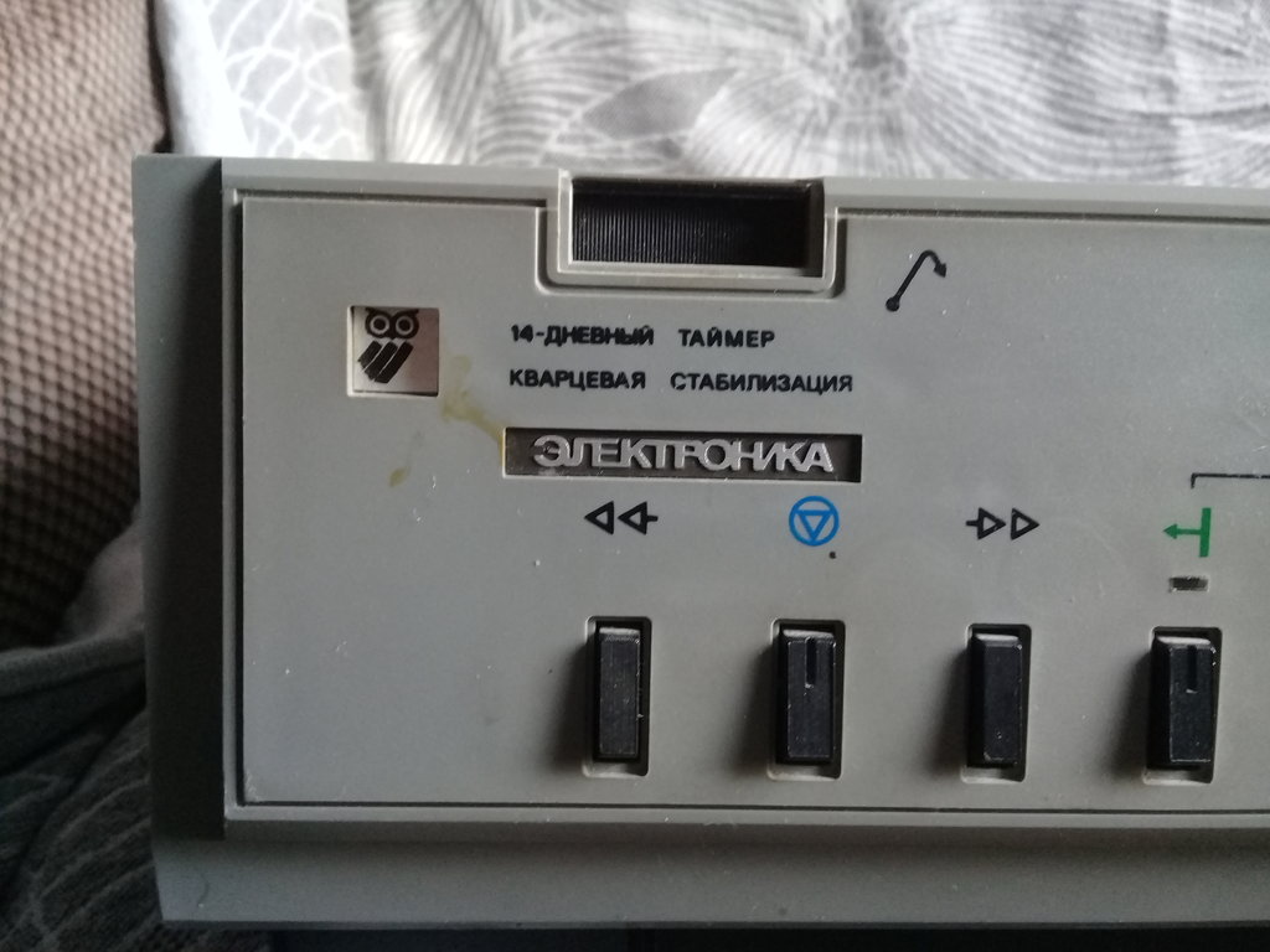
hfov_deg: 58.4
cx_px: 635
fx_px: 1137
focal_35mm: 31
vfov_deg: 45.4
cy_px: 476
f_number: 2.2
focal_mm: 3.3
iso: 200
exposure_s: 1/17
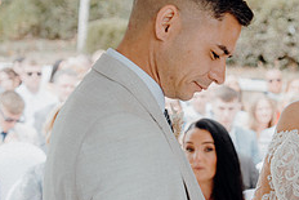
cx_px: 357
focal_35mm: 135
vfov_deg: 10.2
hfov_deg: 14.7
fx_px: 1122
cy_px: 155
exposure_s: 1/200
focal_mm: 54
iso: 125
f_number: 3.5
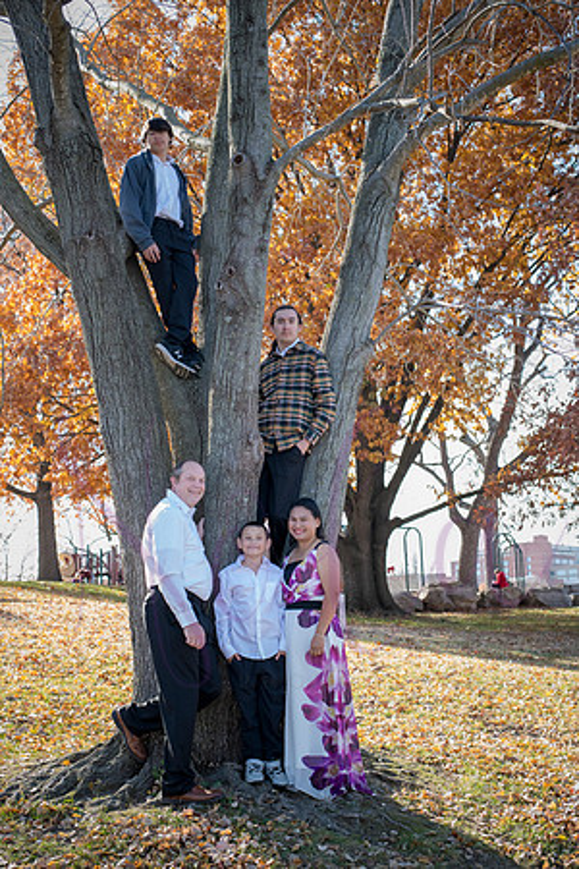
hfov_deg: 27.0
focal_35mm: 50
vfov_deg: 39.6
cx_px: 290
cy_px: 434
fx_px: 1206
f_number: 5
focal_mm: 50
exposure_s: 1/200
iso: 400
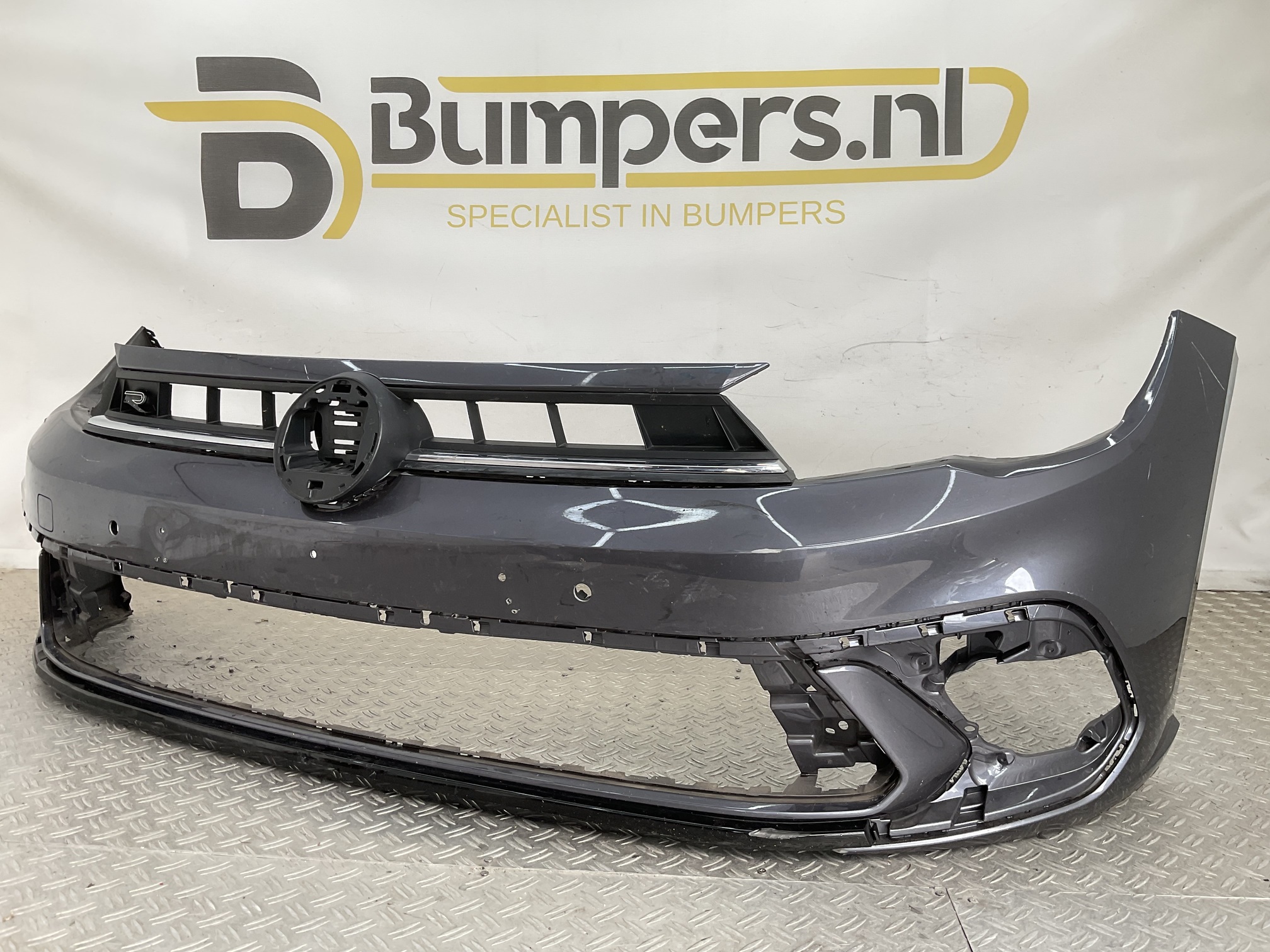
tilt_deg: -8.6
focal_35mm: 29
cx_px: 635
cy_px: 476
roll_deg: -3.1
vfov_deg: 48.2
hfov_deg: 61.7
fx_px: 1064
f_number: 1.8
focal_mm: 3
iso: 16
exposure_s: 1/177
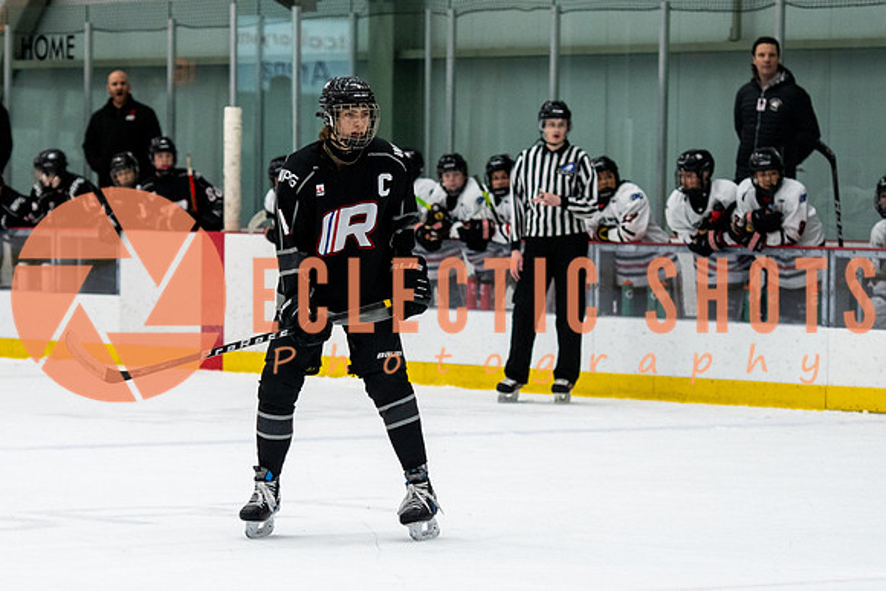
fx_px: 4848
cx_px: 330
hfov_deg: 10.4
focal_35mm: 197
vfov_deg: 7.0
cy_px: 296
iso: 1600
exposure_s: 1/640
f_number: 2.8
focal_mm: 105
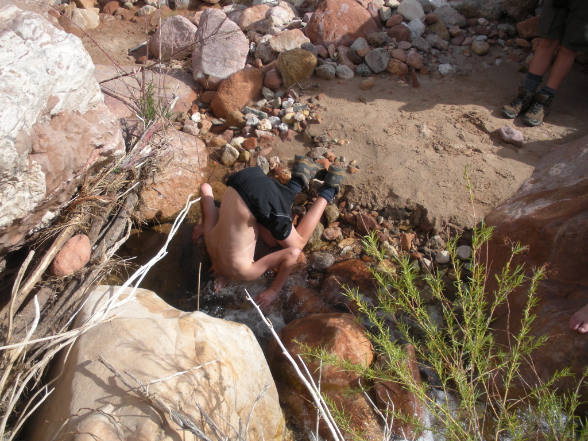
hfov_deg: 51.4
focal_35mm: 36
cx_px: 294
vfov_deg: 39.7
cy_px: 220
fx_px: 612
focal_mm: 6.3
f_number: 3.5
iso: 64
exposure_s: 1/656
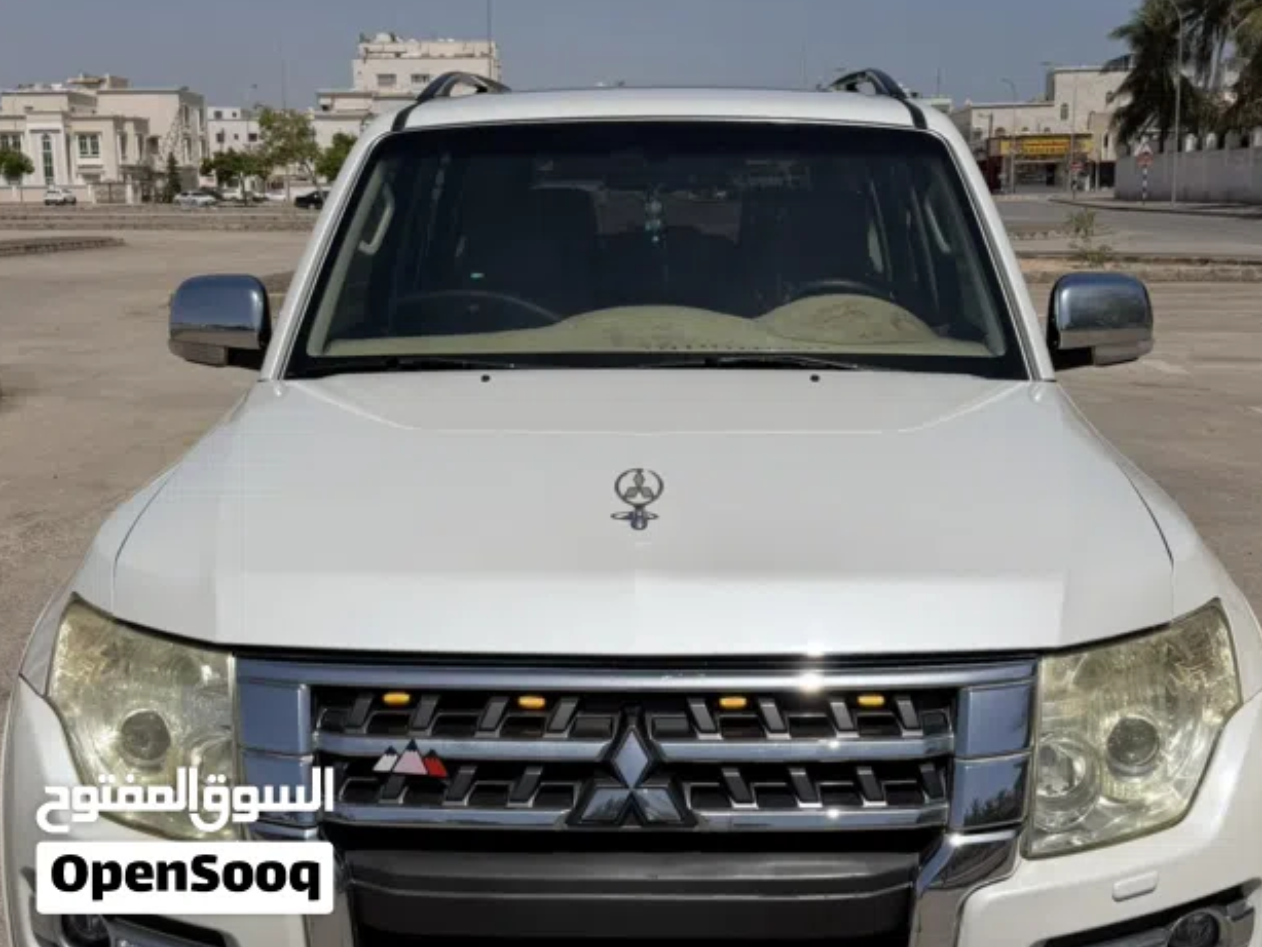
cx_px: 643
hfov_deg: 69.4
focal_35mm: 25
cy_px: 470
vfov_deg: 54.9
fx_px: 912
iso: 80
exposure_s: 1/14286
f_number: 1.78
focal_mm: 6.76
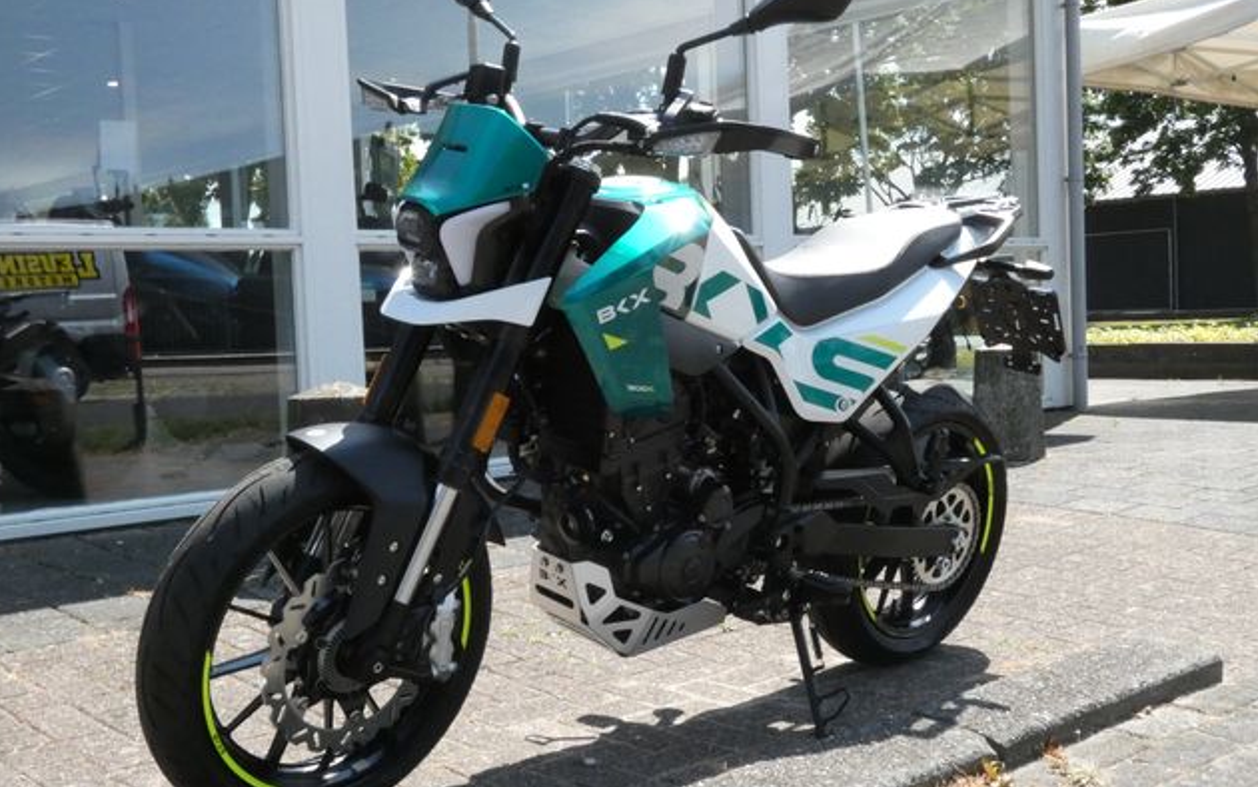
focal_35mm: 42
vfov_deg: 30.6
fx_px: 1440
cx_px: 621
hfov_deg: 47.2
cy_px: 405
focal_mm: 7.1
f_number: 7.1
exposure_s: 1/1000
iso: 800
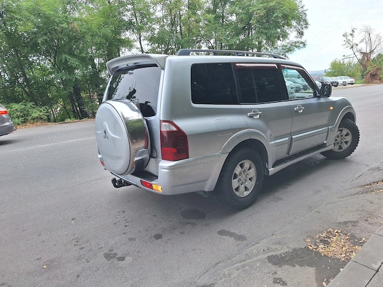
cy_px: 144
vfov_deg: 58.9
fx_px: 254
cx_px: 192
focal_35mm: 23
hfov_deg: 73.9
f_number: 1.8
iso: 40
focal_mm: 5.54
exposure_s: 1/225
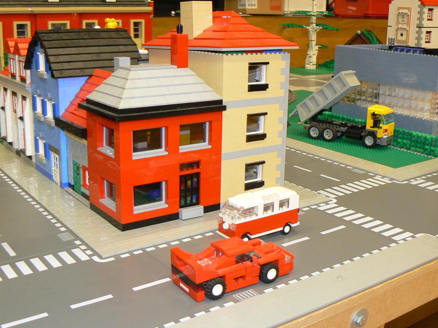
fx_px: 544
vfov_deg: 33.6
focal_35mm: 43
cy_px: 164
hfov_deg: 43.9
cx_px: 219
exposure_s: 1/10
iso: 100
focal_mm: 6
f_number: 2.8
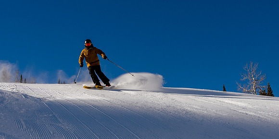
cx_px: 169
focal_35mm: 76
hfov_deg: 28.5
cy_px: 54
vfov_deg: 14.5
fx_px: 548
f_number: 8
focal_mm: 32
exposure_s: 1/1000
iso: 160
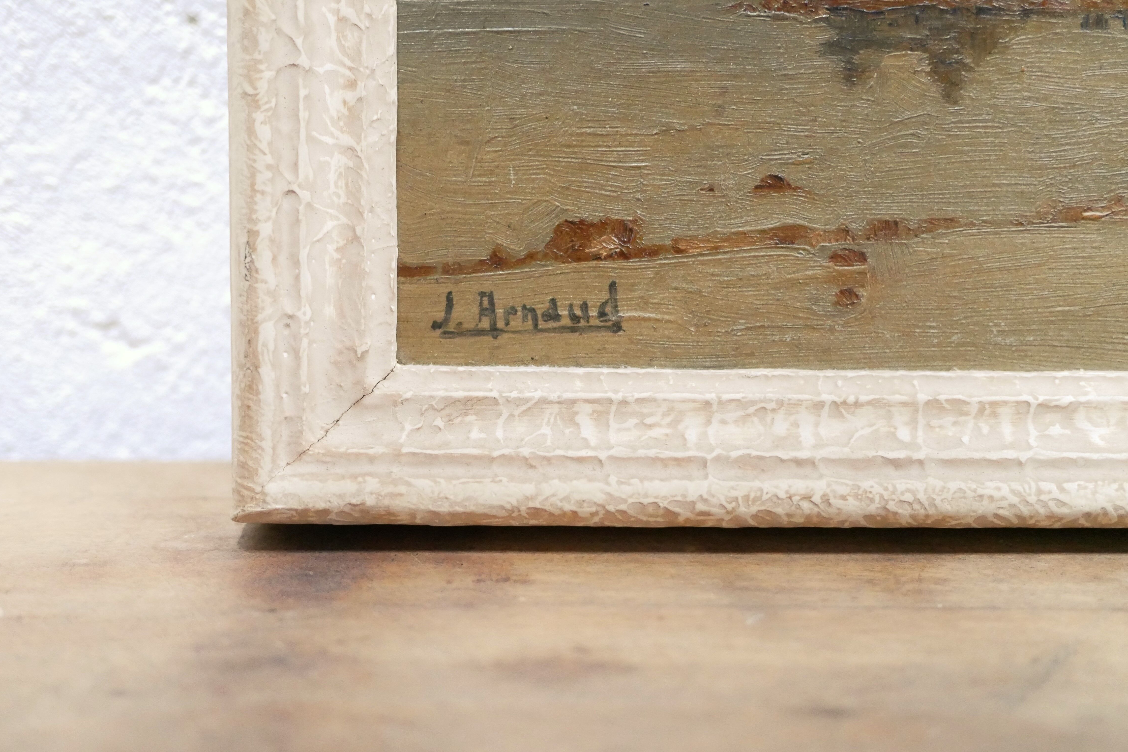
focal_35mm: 42
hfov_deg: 46.4
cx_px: 559
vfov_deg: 31.9
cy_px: 412
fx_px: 1316
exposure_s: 1/40
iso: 3200
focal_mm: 20
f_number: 1.7
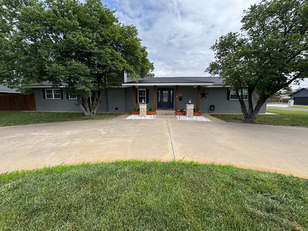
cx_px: 154
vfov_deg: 85.7
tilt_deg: -8.1
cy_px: 116
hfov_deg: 102.1
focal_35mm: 14
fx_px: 125
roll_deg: -0.8
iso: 50
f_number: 2.2
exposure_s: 1/1126
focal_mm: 2.22
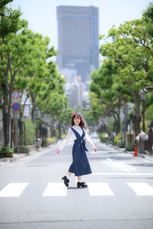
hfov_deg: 13.0
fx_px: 670
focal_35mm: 105
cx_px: 76
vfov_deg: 19.5
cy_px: 114
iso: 140
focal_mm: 105
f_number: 2
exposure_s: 1/4000
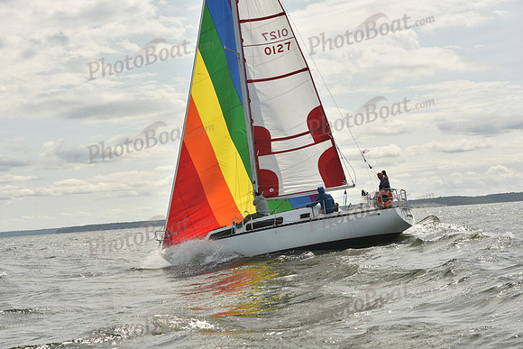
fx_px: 1017
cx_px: 262
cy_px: 174
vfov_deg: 19.5
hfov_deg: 28.8
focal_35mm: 70
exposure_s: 1/800
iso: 250
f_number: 10
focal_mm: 70
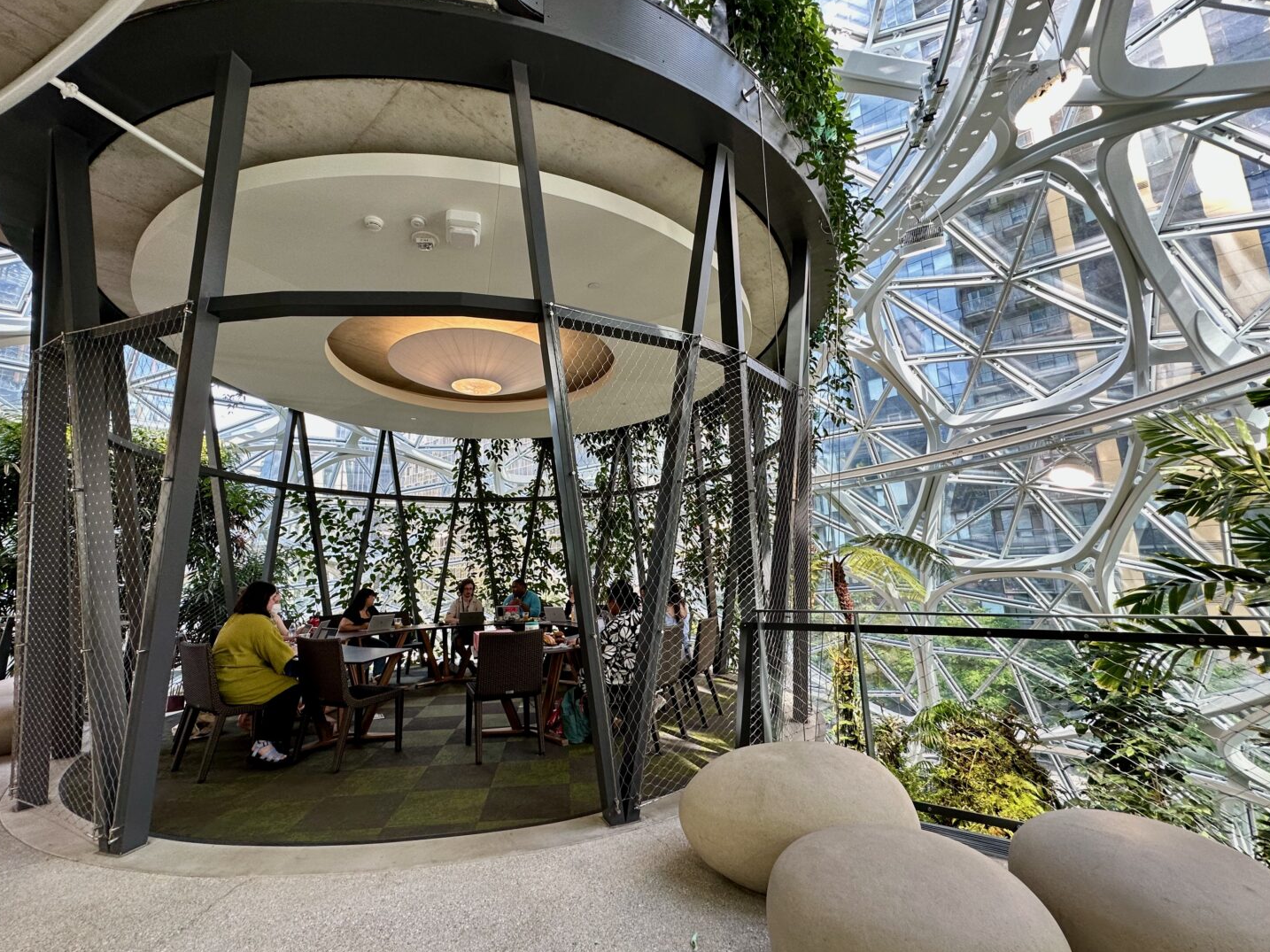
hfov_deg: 98.1
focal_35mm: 15
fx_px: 550
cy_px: 486
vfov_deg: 81.7
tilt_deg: +9.4
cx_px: 602
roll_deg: +1.4
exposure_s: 1/110
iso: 100
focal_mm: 2.22
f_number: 2.2
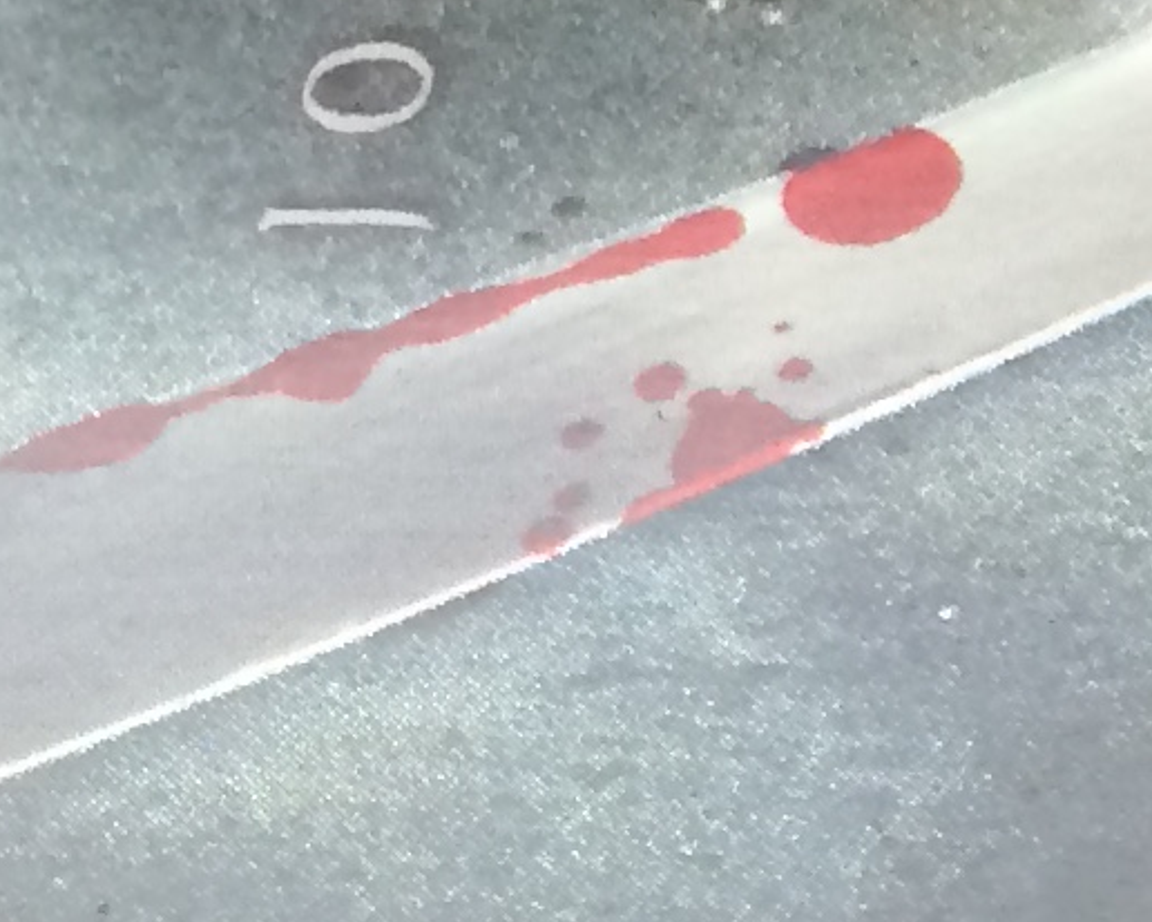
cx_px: 2474
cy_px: 529
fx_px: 6104
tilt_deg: -47.8
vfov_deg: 8.6
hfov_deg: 9.8
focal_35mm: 179
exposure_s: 1/30
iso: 80
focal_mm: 4.15
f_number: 2.2
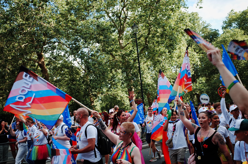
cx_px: 124
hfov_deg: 54.5
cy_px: 82
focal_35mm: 35
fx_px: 241
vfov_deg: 37.7
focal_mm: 18.3
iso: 100
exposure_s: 1/250
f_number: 3.5
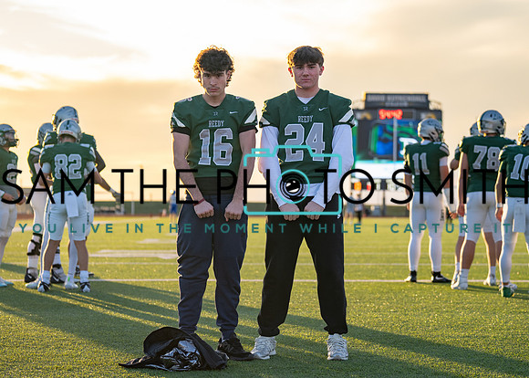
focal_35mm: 84
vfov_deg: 17.0
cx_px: 272
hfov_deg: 23.6
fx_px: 1264
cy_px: 199
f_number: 2.8
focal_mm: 70
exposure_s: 1/640
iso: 200
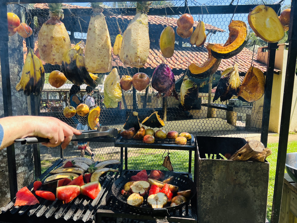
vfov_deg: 53.1
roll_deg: -0.5
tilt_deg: -8.8
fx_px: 223
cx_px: 148
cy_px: 112
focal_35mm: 26
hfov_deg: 67.3
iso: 50
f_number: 1.5
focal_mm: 5.7
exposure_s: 1/678
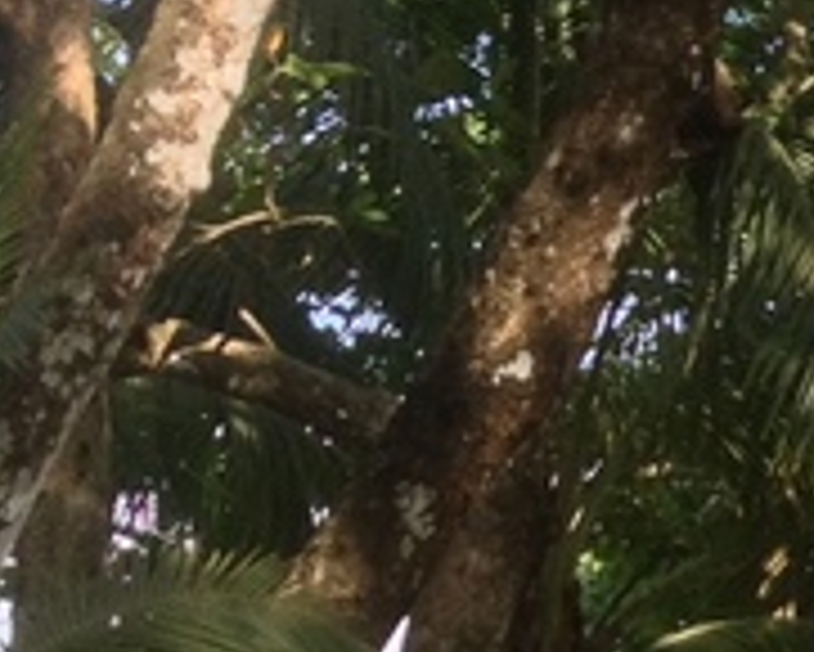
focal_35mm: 226
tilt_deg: -2.6
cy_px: 1461
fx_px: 5448
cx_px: 1574
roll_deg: +0.8
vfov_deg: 6.6
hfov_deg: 8.2
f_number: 2.4
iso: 50
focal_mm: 4.28
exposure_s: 1/267
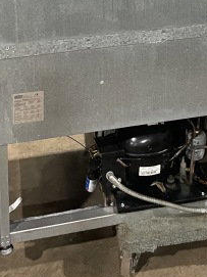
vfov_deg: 21.6
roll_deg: -0.9
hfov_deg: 18.7
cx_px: 163
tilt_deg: -9.2
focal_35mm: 78
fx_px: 622
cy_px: -120
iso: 320
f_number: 1.6
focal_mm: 4.2
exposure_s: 1/60
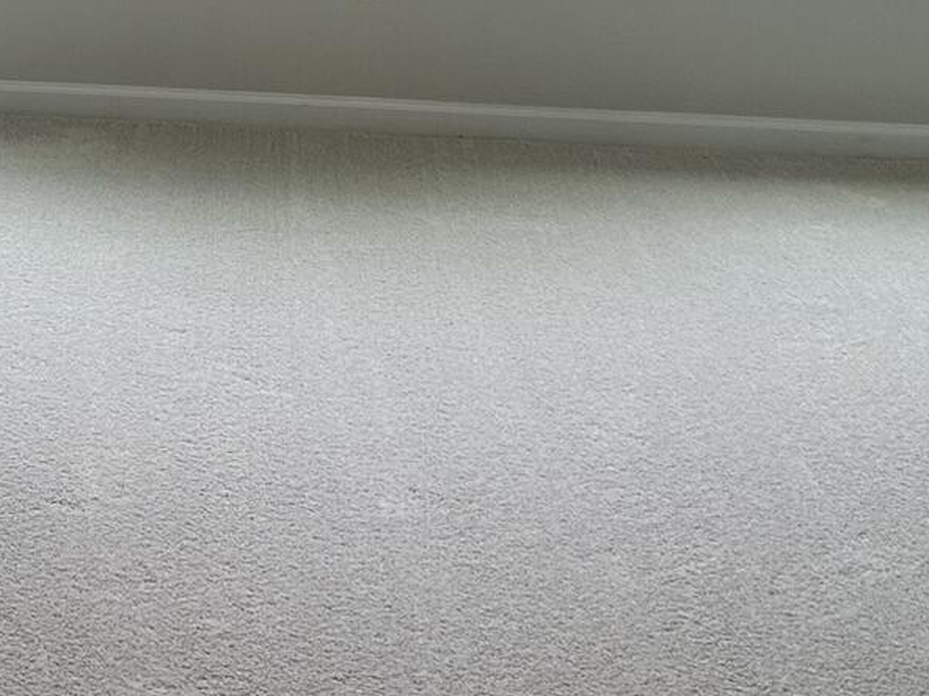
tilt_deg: -10.0
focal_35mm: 83
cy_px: -107
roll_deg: -0.3
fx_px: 2227
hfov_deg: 22.1
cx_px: -132
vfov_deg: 17.1
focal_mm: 6.86
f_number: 1.78
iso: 80
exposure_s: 1/238
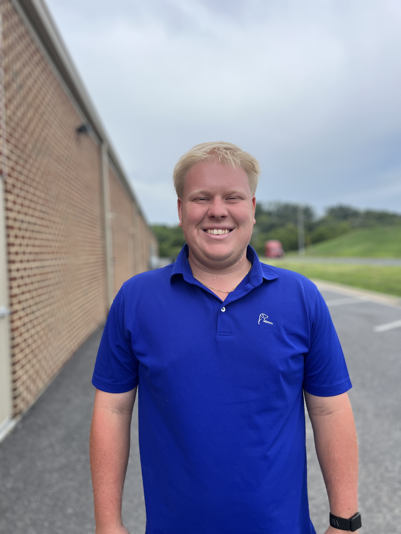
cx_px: 200
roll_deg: +1.8
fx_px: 402
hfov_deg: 53.1
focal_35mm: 26
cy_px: 267
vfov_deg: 67.3
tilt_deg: -3.3
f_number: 1.6
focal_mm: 5.1
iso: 50
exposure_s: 1/1536
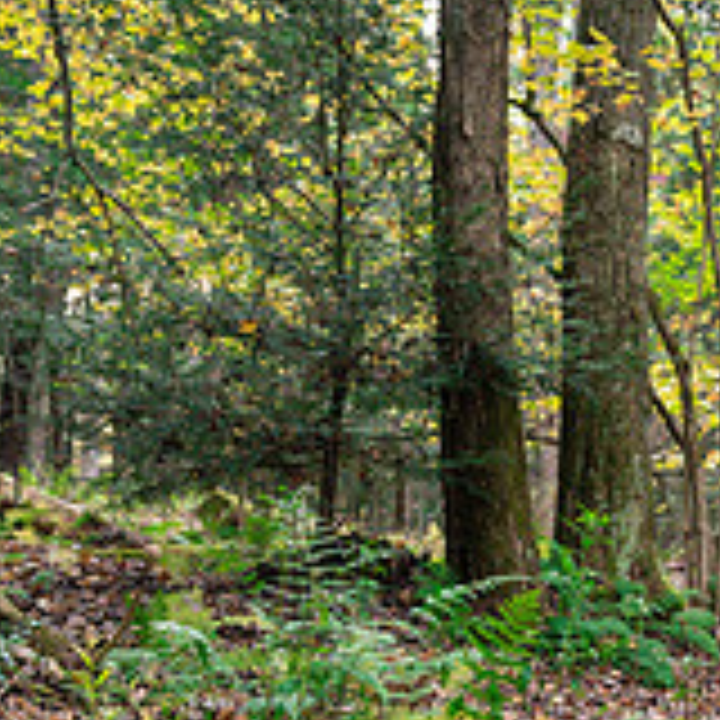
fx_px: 1741
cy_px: 695
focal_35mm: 74
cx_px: 850
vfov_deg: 22.6
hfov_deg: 21.7
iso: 2000
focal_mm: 24
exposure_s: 1/250
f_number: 2.8
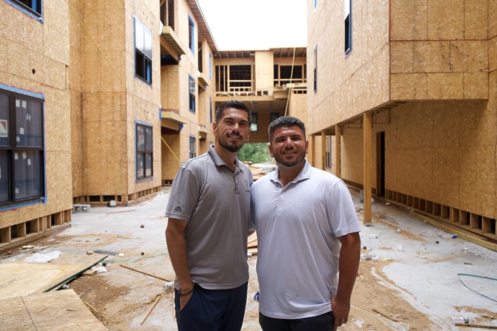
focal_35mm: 28
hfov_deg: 65.5
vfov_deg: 46.4
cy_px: 166
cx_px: 248
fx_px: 387
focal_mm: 28
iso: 200
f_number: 4
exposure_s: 1/160
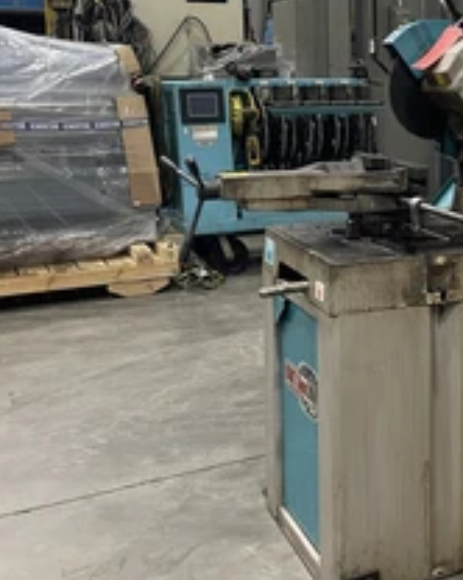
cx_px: 396
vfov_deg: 39.2
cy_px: 204
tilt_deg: -8.6
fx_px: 806
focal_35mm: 47
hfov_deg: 30.9
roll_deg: +0.2
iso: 250
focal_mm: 5.1
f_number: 1.6
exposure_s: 1/60
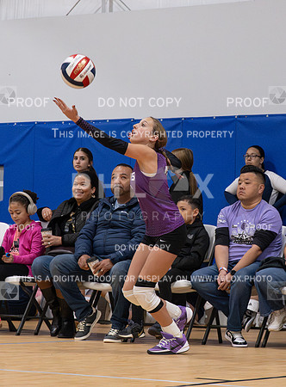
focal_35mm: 148
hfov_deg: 9.9
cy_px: 193
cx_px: 161
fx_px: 1643
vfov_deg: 13.5
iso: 8000
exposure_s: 1/800
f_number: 5
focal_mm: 70
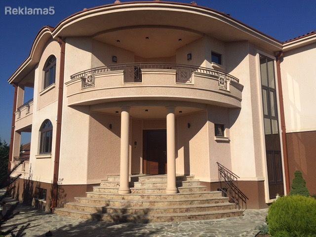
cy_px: 118
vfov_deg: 48.2
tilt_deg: +8.1
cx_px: 158
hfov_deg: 61.7
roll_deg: -0.2
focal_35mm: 29
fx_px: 265
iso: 32
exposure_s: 1/4405
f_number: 2.2
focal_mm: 4.15
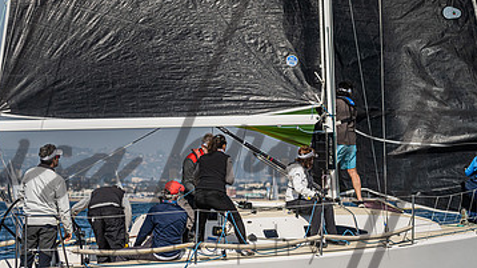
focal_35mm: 176
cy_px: 145
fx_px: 2225
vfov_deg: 6.9
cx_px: 264
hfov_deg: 12.2
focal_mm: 100
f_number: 4.5
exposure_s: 1/8000
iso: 400
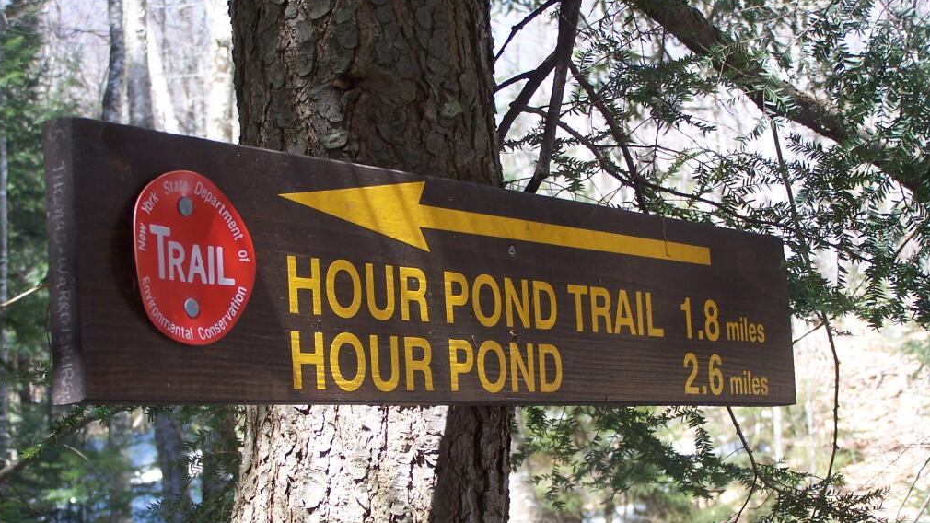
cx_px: 462
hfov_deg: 28.6
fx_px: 1825
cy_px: 341
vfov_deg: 16.3
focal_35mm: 74
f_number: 3.2
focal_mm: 11.1
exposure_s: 1/160
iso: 80
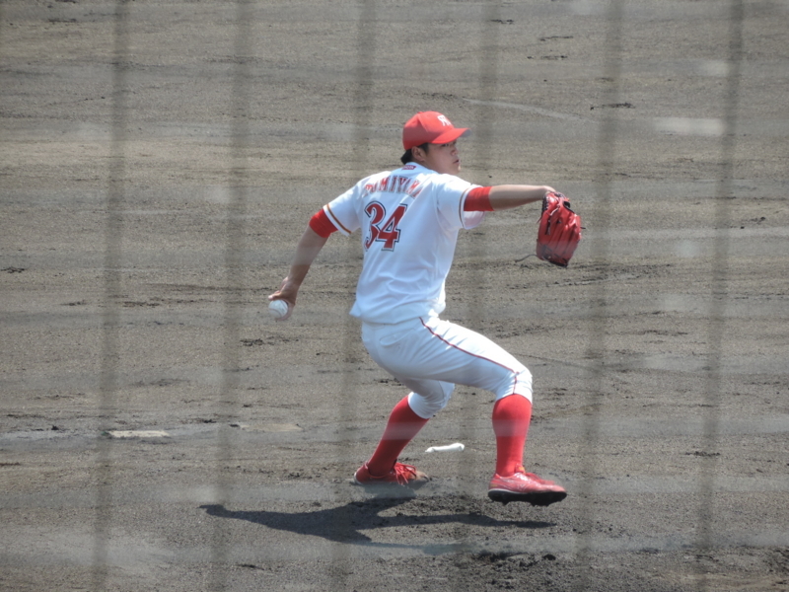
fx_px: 12536
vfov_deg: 2.7
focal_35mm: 550
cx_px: 394
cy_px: 296
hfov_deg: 3.6
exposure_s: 1/250
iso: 100
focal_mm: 98.1
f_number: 4.9
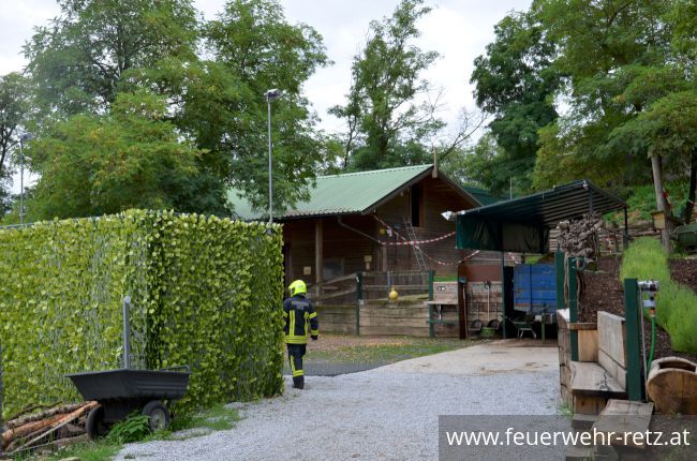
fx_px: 811
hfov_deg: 46.5
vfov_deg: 31.7
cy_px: 230
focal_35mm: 42
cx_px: 348
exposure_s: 1/160
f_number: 6.3
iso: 200
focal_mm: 28
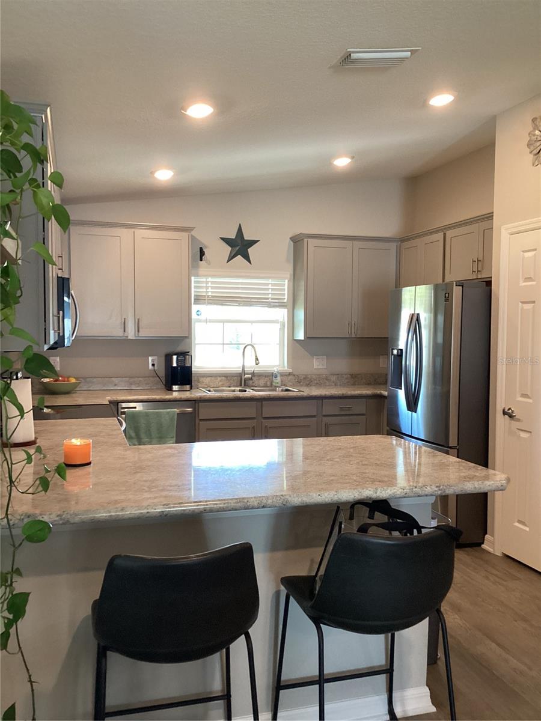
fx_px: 646
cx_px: 270
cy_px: 360
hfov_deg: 45.4
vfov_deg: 58.4
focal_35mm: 31
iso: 200
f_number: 2.4
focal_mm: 3.3
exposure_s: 1/60
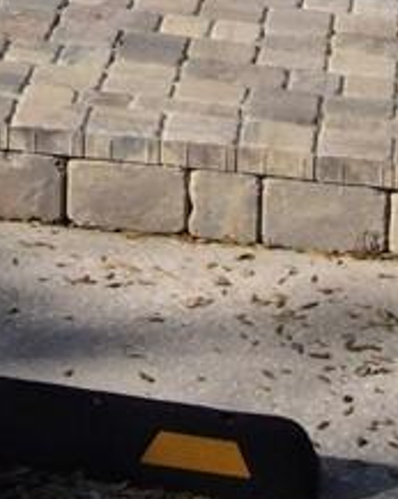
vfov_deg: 10.1
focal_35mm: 173
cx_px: -315
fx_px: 2553
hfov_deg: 8.6
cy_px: -596
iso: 100
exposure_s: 1/800
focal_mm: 4.5
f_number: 2.8
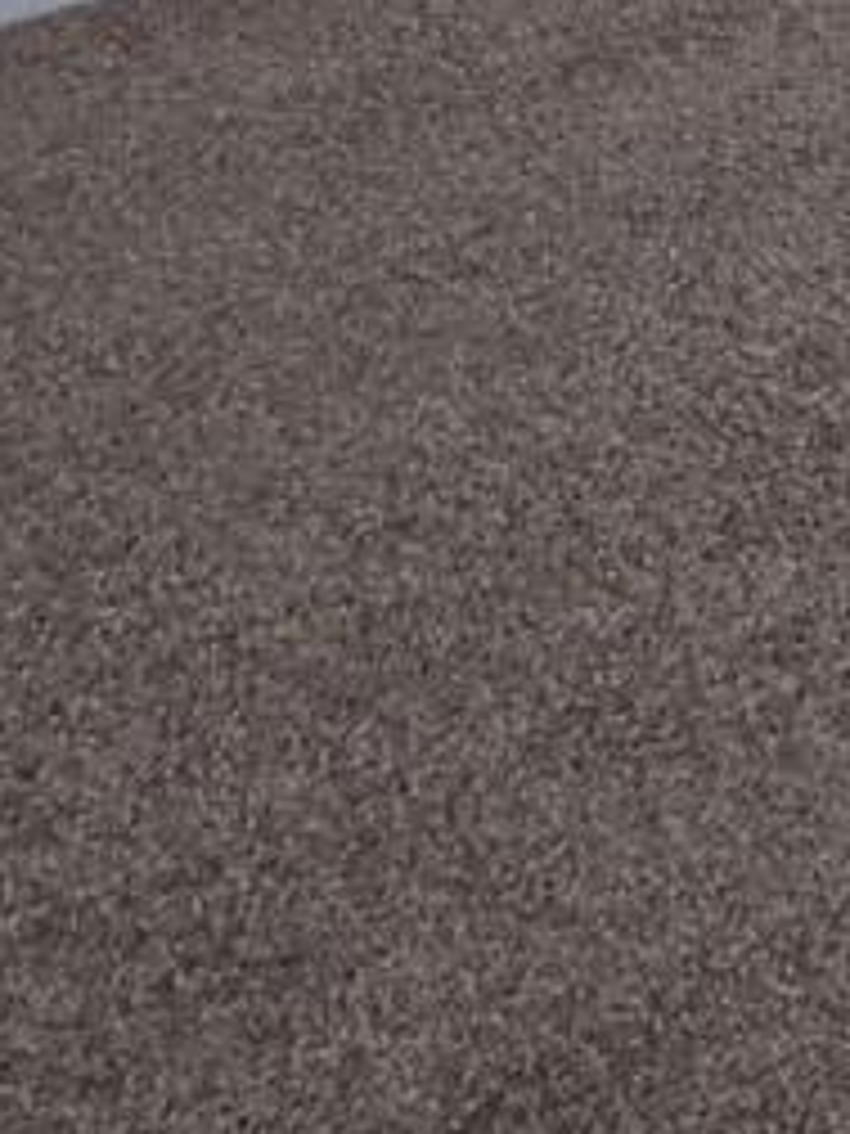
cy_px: -1120
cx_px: 2280
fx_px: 3372
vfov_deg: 15.4
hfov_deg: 11.1
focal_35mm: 103
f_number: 1.9
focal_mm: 2.2
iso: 250
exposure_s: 1/120
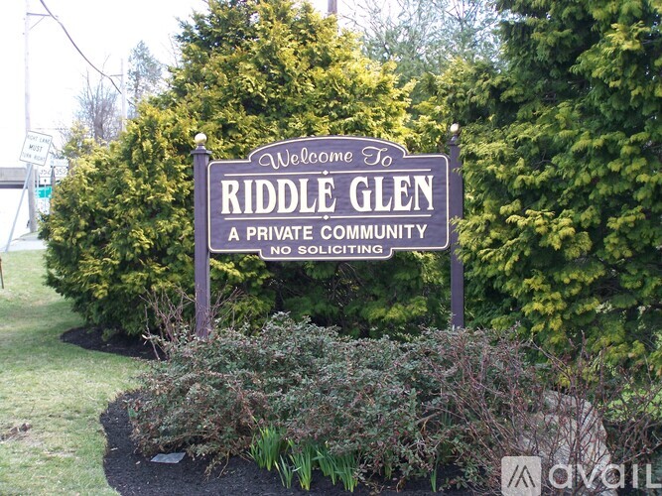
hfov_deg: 29.0
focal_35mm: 67
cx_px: 331
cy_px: 248
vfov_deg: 21.9
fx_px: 1281
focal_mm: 11.1
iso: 64
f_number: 3.2
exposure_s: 1/100
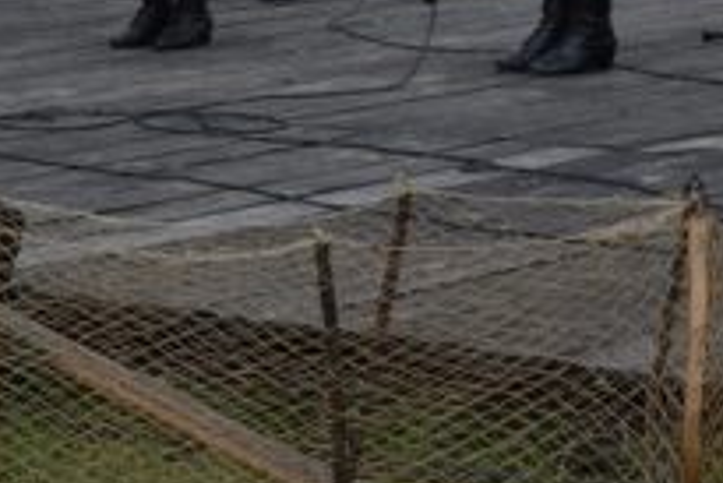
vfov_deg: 9.1
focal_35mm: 146
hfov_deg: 13.7
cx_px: -92
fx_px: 2934
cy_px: -324
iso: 100
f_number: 7.1
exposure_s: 1/200
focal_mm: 26
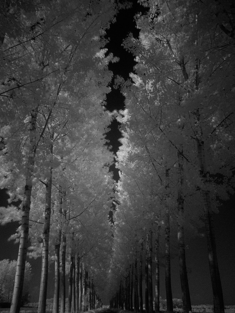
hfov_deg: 45.4
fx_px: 281
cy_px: 171
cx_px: 115
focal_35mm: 31
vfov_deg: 58.3
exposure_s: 3.7
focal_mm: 18.5
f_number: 3.5
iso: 800
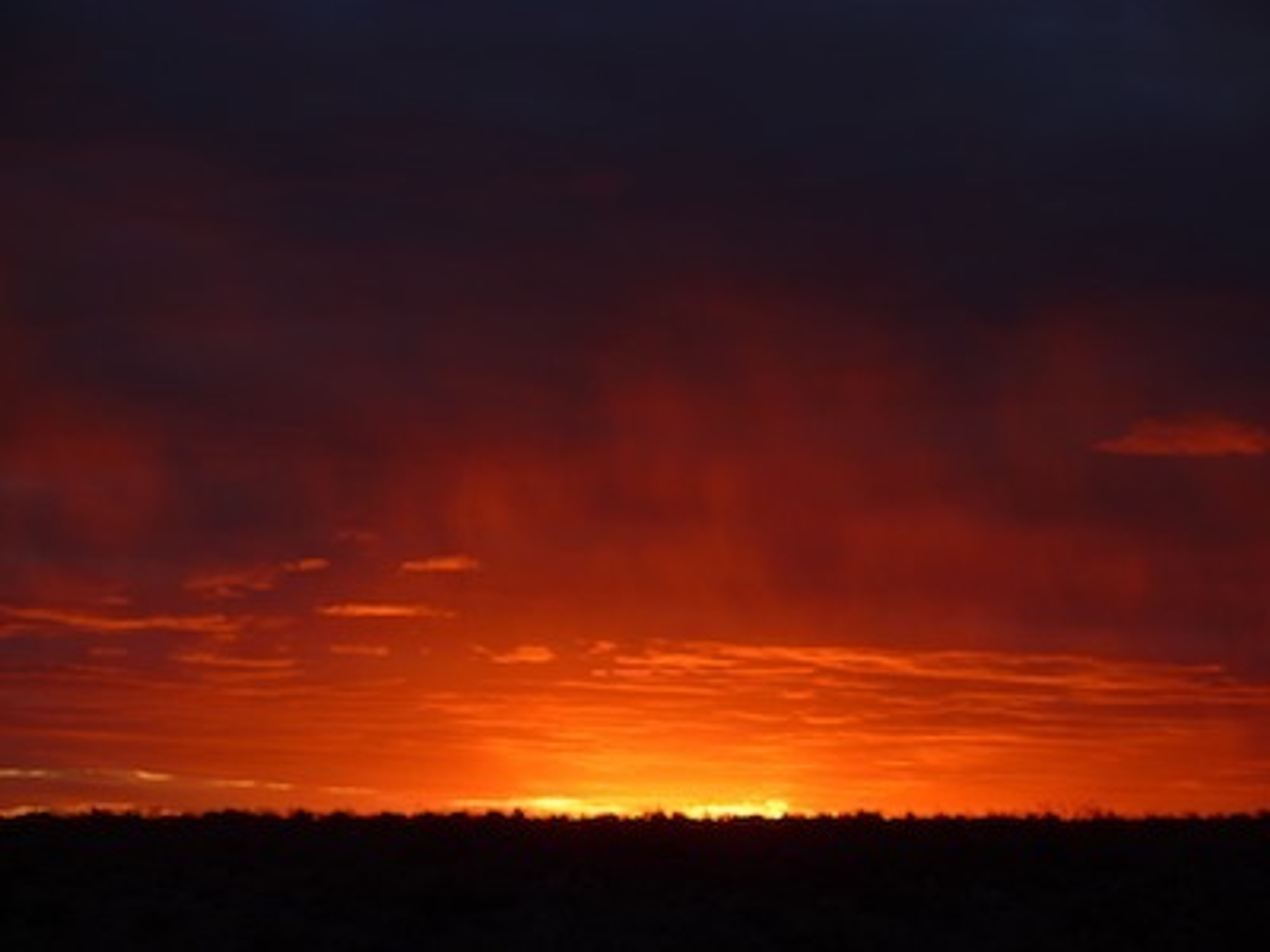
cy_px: 476
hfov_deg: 18.9
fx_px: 3816
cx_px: 635
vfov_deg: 14.2
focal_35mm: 104
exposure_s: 1/80
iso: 80
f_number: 4.3
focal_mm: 17
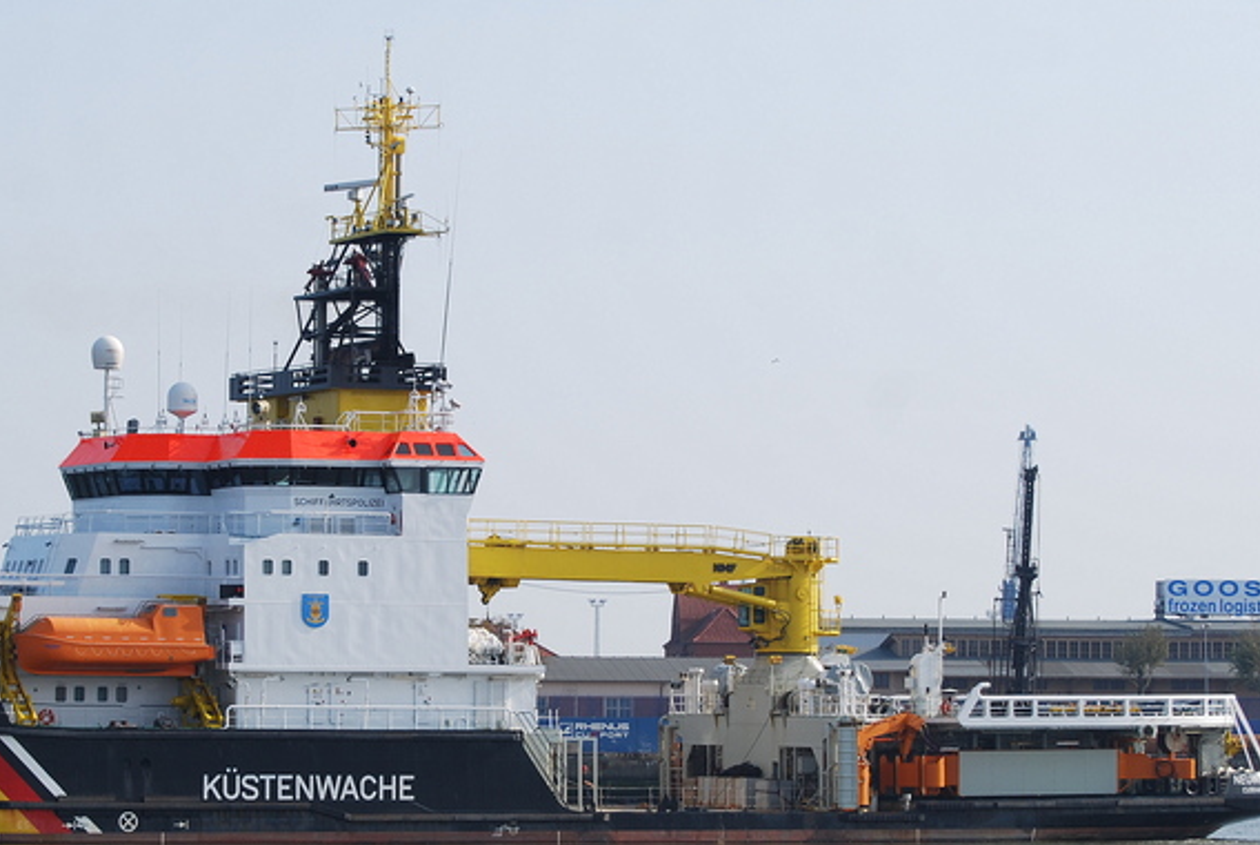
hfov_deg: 12.9
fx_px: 5563
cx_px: 404
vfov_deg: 8.7
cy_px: 420
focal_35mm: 159
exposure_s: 1/500
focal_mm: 75
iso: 100
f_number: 6.3
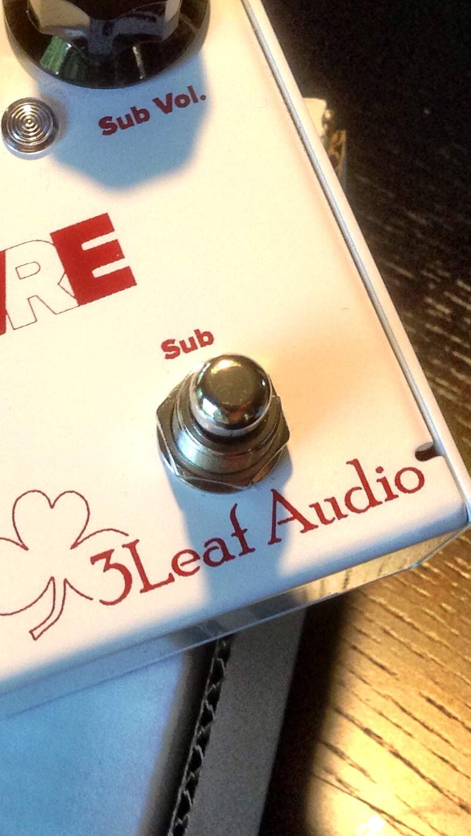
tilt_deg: -52.5
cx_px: -71
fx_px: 1865
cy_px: 451
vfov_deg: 25.3
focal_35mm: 84
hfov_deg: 14.0
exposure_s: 1/20
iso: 125
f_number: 2.4
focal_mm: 4.12
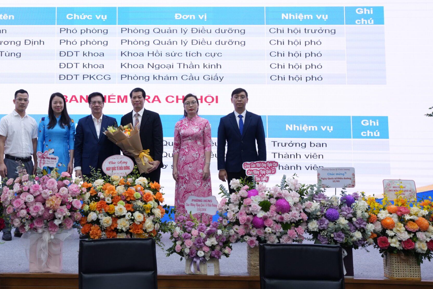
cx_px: 121
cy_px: 100
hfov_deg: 39.5
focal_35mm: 49
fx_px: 589
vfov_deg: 27.4
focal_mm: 32
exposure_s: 1/100
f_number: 4
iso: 640
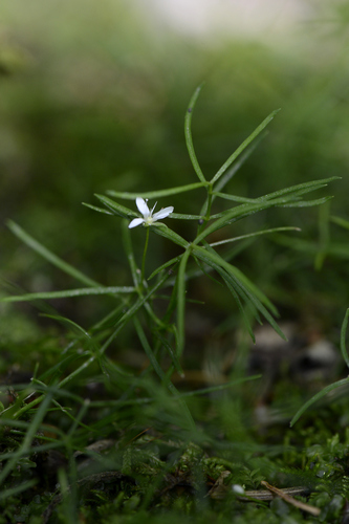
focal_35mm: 105
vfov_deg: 19.5
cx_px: 174
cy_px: 262
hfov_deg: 13.0
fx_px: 1528
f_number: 6.3
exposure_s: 1/160
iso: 640
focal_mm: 105
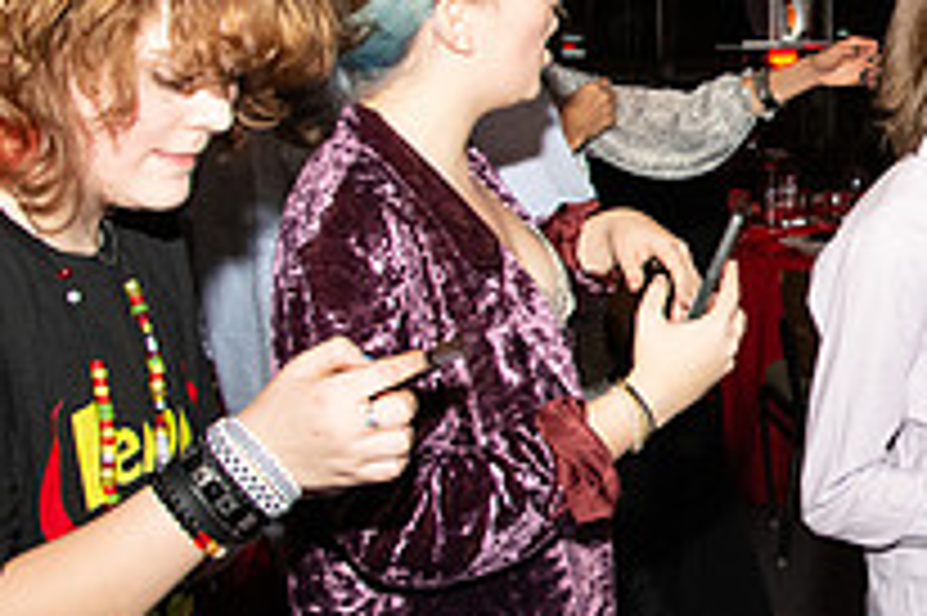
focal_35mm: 76
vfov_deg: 17.9
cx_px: 1228
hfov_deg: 23.4
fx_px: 1955
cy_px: 187
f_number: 8
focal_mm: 18
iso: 4000
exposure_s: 1/100
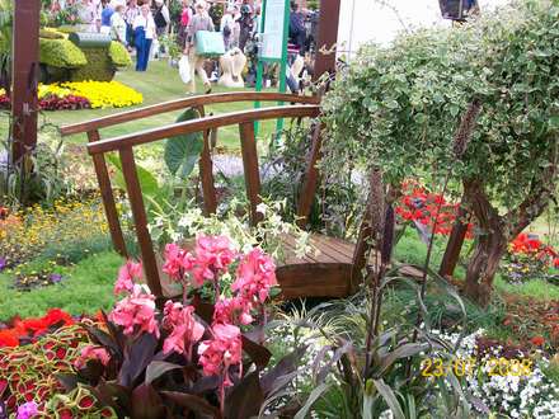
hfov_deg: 34.3
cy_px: 210
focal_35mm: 56
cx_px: 280
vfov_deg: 26.1
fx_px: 904
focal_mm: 9.4
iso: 80
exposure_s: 1/392
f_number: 3.4
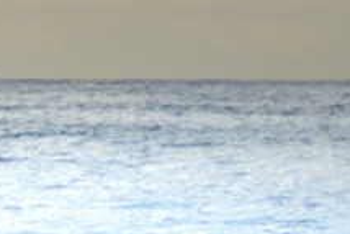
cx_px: -16
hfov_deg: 1.4
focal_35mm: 1488
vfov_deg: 0.9
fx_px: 14476
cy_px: 299
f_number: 5.6
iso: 1000
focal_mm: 400
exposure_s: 1/2000
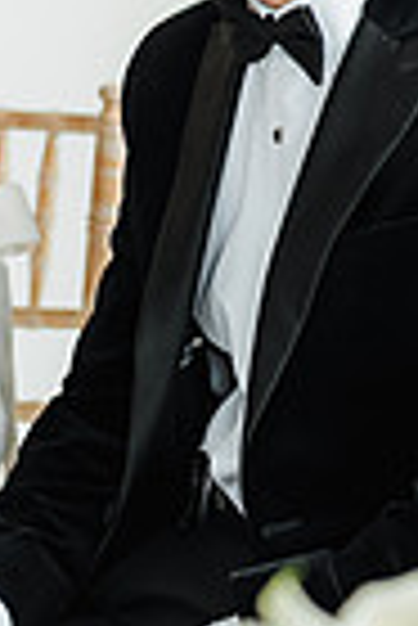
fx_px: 4777
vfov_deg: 7.5
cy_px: 167
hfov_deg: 5.0
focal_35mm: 275
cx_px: 13
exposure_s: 1/200
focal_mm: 85
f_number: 2.2
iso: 250
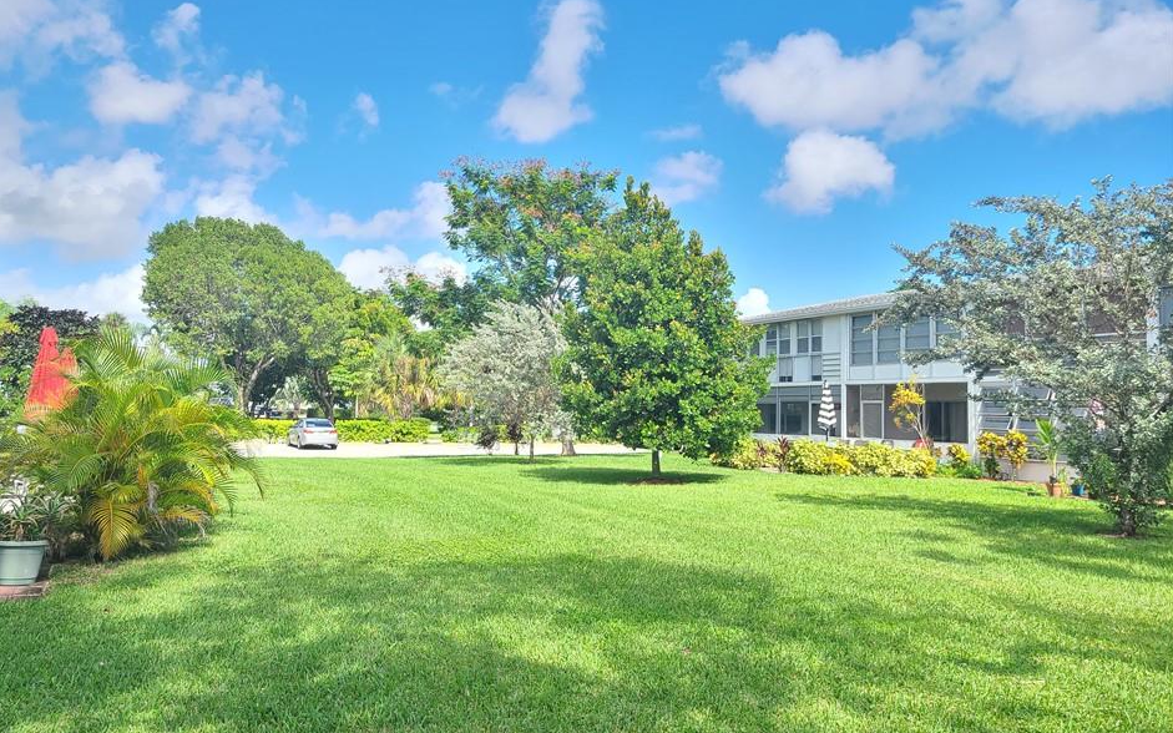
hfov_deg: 62.8
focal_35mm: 30
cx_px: 537
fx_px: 959
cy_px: 374
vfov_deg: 41.8
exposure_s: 1/616
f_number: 1.8
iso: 40
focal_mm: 5.4
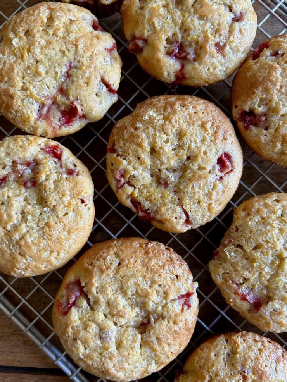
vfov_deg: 65.3
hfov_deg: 51.4
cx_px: 145
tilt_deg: -87.1
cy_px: 192
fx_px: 298
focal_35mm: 27
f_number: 1.5
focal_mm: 5.7
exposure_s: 1/86
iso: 125
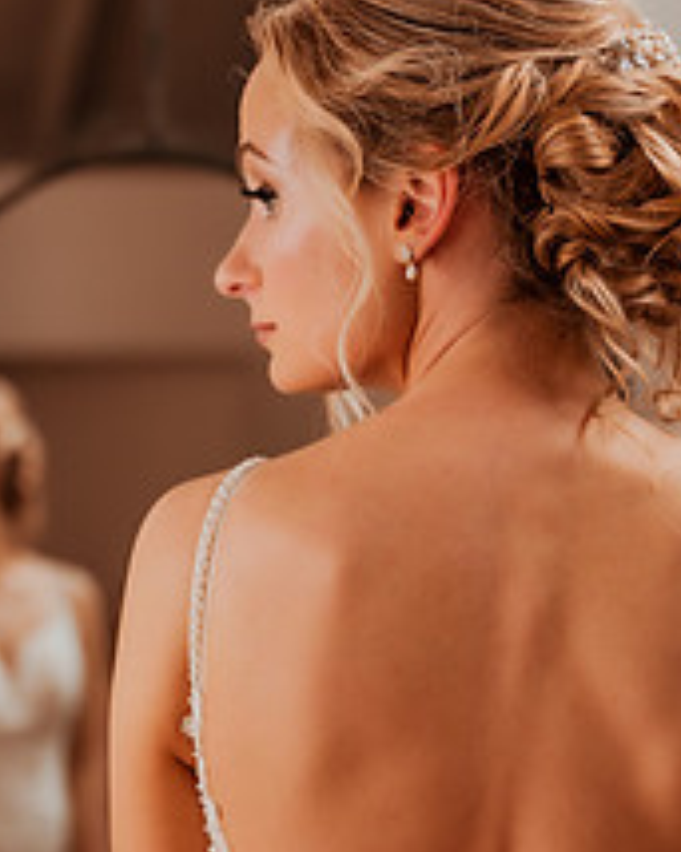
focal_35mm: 89
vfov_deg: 21.3
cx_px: 179
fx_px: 2244
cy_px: 665
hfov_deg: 17.2
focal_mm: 35
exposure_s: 1/1000
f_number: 1.8
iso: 320
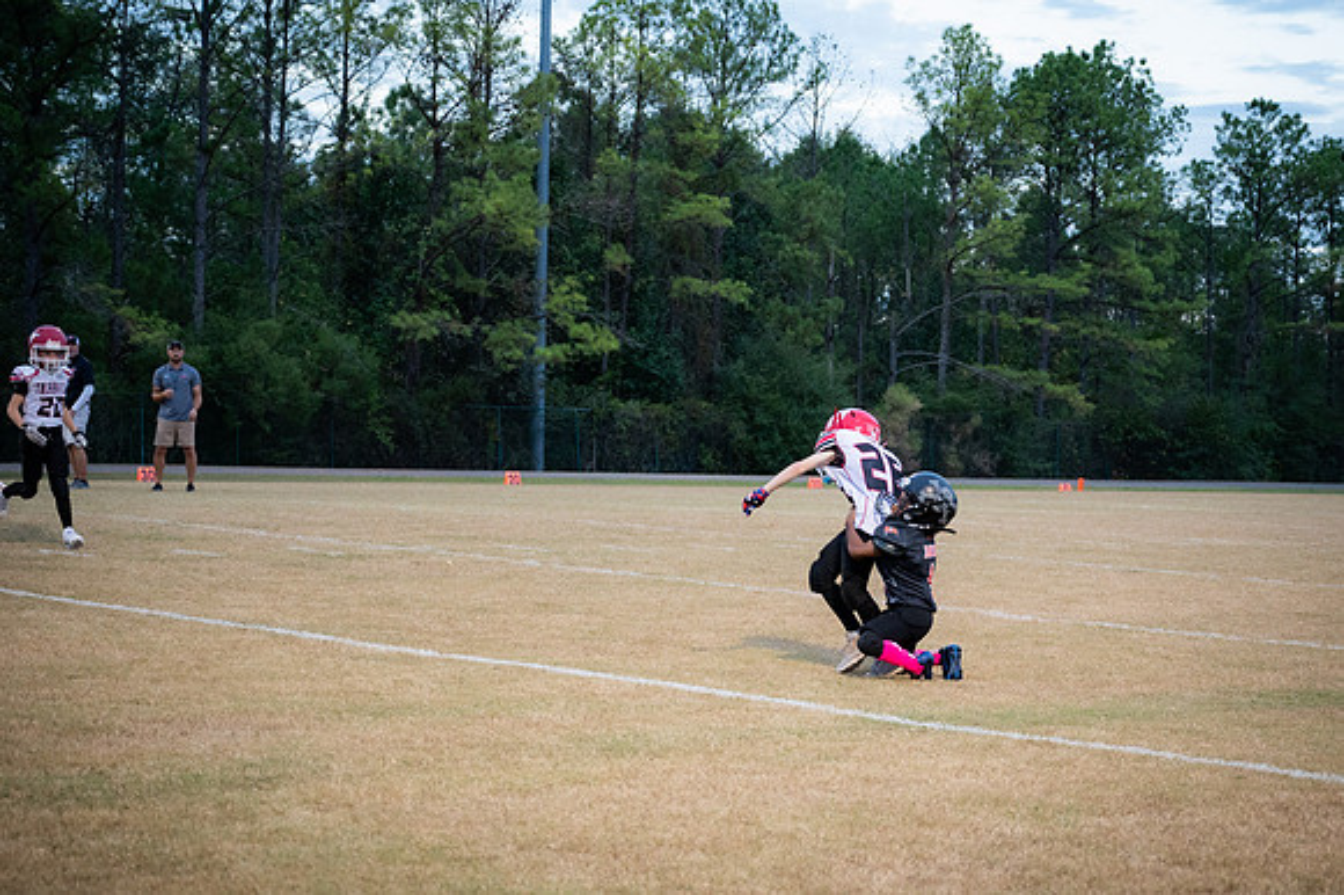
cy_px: 540
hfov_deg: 27.9
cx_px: 851
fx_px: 2691
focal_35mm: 72
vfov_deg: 18.9
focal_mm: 56
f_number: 4
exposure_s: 1/400
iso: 3200
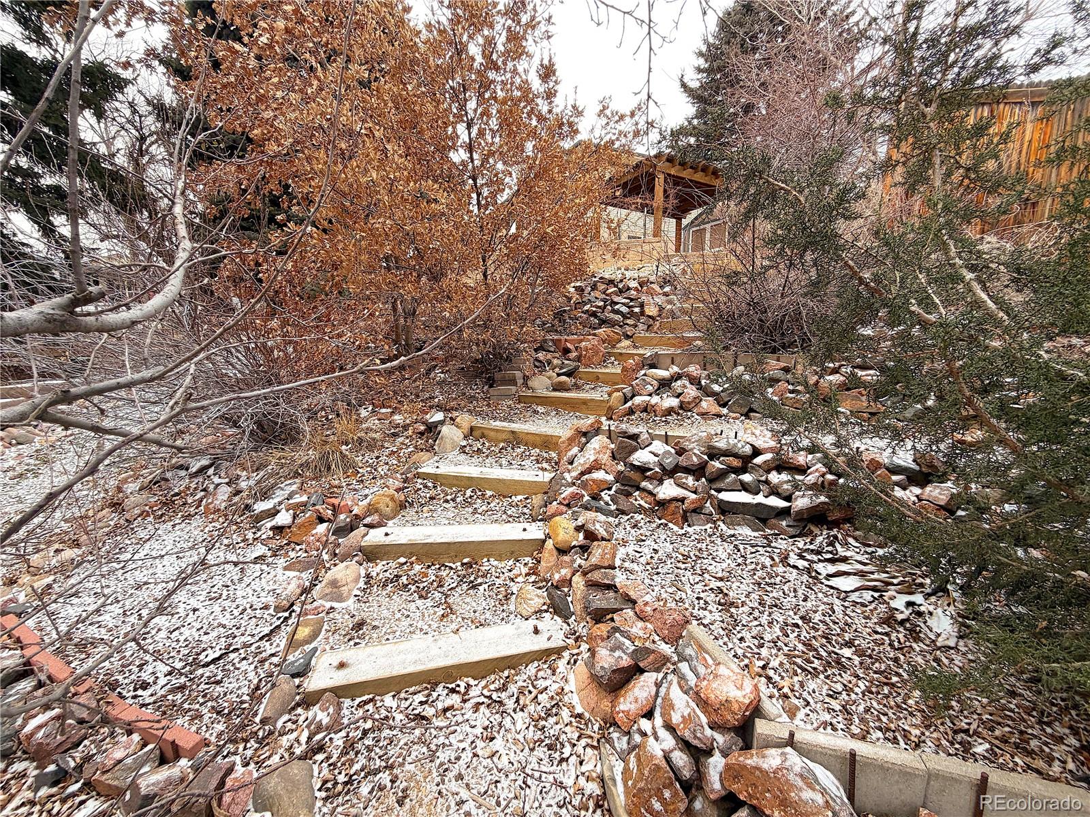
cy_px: 408
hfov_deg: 102.1
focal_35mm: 14
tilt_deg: -7.8
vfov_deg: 85.7
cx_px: 545
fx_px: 441
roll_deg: +0.3
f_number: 2.2
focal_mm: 2.22
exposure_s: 1/121
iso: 64
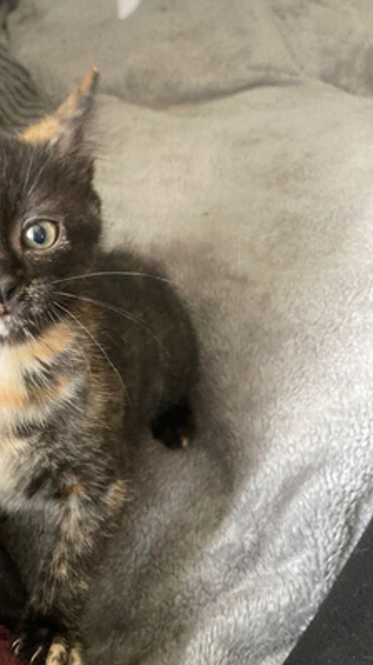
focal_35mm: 36
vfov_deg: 55.1
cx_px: 96
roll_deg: +7.4
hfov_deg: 32.2
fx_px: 634
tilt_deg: -44.9
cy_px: 284
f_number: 1.8
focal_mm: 3.99
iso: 400
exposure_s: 1/30
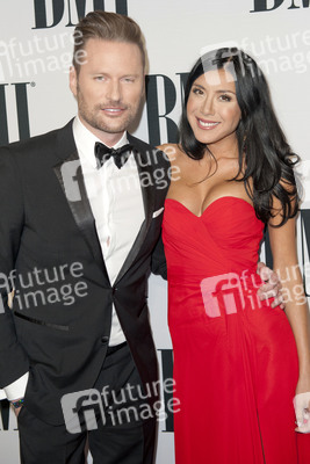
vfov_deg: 39.6
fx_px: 645
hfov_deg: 27.0
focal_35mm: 50
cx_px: 155
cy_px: 232
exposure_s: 1/400
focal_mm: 50
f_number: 4
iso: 500
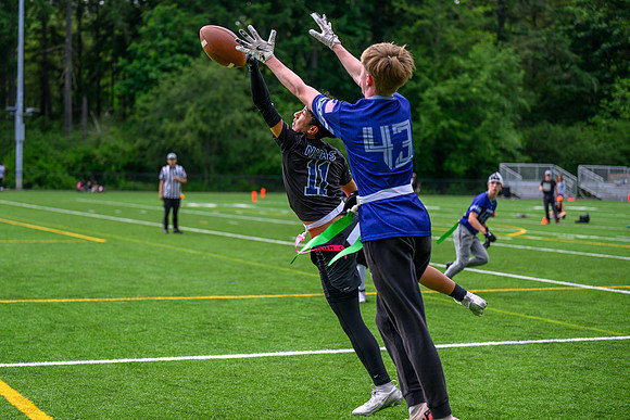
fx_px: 1225
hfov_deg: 28.8
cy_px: 210
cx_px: 315
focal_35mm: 70
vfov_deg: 19.5
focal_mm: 70
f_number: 2.8
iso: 250
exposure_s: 1/2000
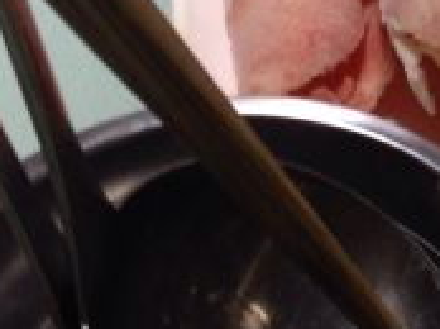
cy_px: -76
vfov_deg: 10.3
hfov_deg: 13.5
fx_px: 1790
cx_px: 560
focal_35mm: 141
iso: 80
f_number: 2.4
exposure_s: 1/20
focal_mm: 4.28
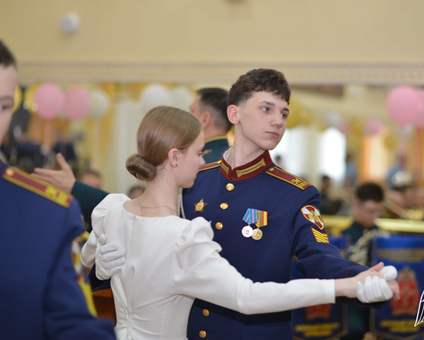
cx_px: 245
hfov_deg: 19.7
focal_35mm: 97
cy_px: 171
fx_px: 1217
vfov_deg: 15.9
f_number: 2
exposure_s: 1/100
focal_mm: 85
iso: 320
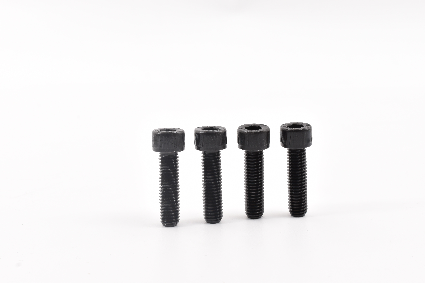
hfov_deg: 31.9
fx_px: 744
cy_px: 142
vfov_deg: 21.6
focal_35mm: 63
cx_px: 212
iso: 720
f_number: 14
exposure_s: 1/80
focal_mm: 42
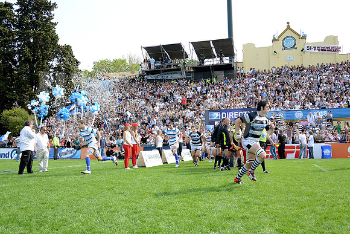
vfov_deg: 53.2
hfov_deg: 73.7
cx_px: 175
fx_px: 233
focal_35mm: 24
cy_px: 117
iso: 250
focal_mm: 24
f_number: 3.5
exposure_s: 1/800
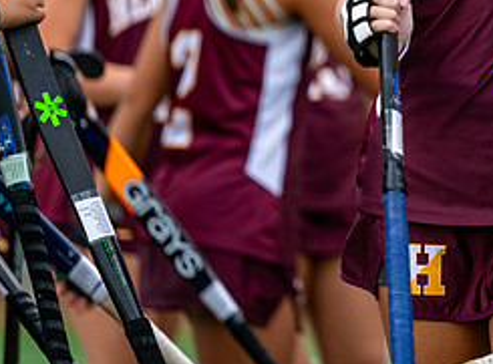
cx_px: 469
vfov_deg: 3.2
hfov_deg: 4.3
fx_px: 6502
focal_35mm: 459
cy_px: -33
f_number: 2.8
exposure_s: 1/1000
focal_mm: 170
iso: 1400
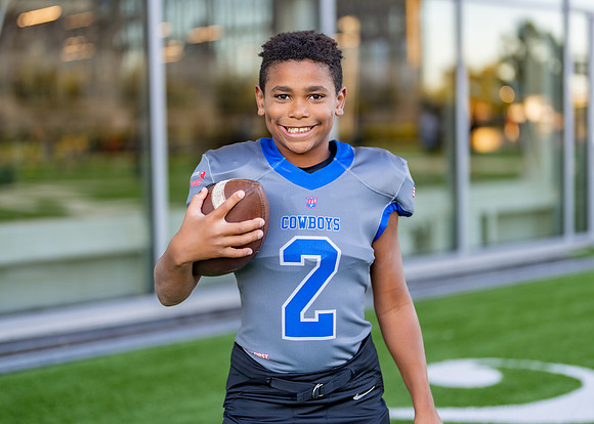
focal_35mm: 60
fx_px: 1016
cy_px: 184
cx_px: 310
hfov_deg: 32.6
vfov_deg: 23.6
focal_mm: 50
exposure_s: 1/400
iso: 100
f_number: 1.2
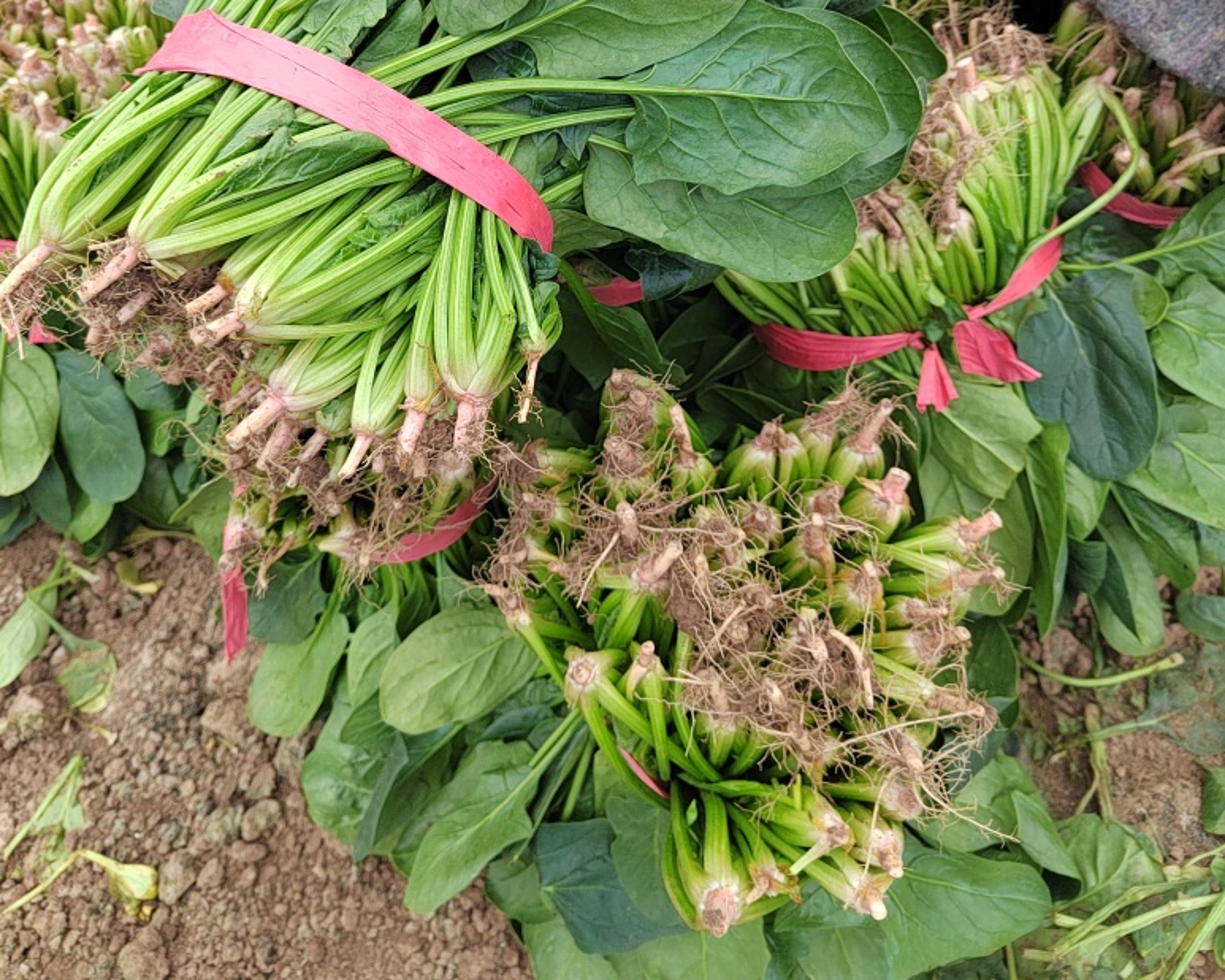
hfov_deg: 57.2
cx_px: 607
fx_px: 1124
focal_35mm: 31
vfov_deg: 45.4
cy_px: 243
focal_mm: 5.52
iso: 1222
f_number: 1.9
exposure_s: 1/100
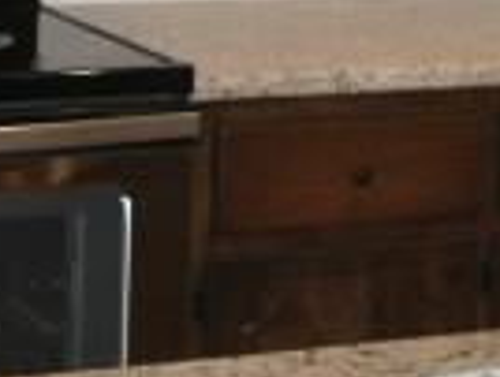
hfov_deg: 10.9
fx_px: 2619
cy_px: 52
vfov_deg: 8.2
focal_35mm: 181
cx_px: 239
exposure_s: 1/60
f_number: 2.7
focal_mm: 6.2
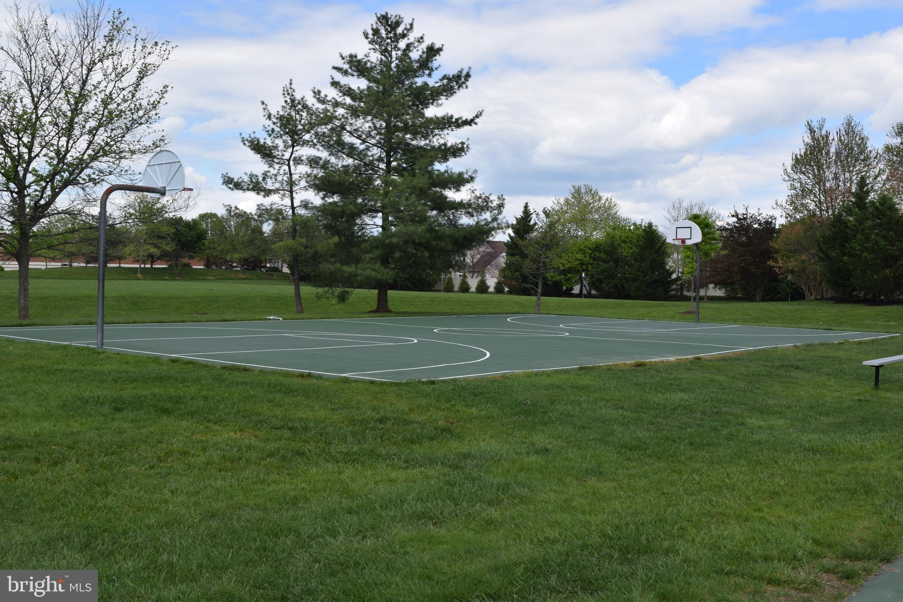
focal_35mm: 39
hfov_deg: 49.6
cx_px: 452
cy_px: 301
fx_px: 978
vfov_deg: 34.2
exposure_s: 1/200
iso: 100
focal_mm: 26
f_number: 11
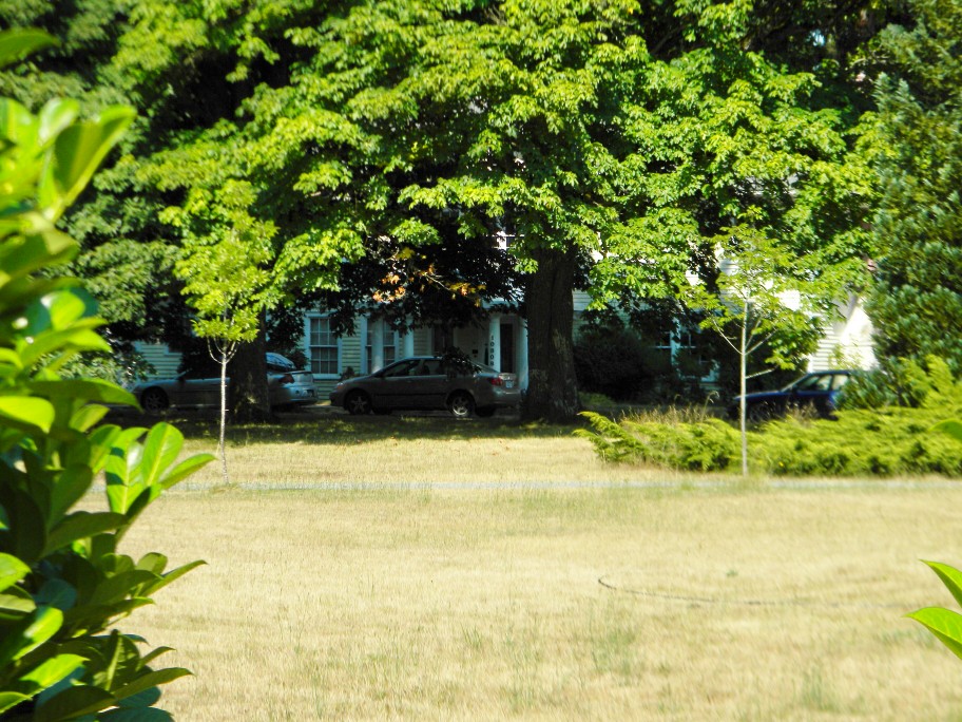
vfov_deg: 14.1
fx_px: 2918
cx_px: 481
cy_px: 361
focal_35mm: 105
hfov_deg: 18.7
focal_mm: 19
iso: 80
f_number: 4.7
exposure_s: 1/580
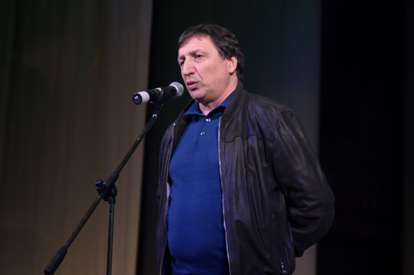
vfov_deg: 13.0
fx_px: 1206
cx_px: 207
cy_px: 138
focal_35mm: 105
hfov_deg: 19.5
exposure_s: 1/200
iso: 800
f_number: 3.2
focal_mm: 70
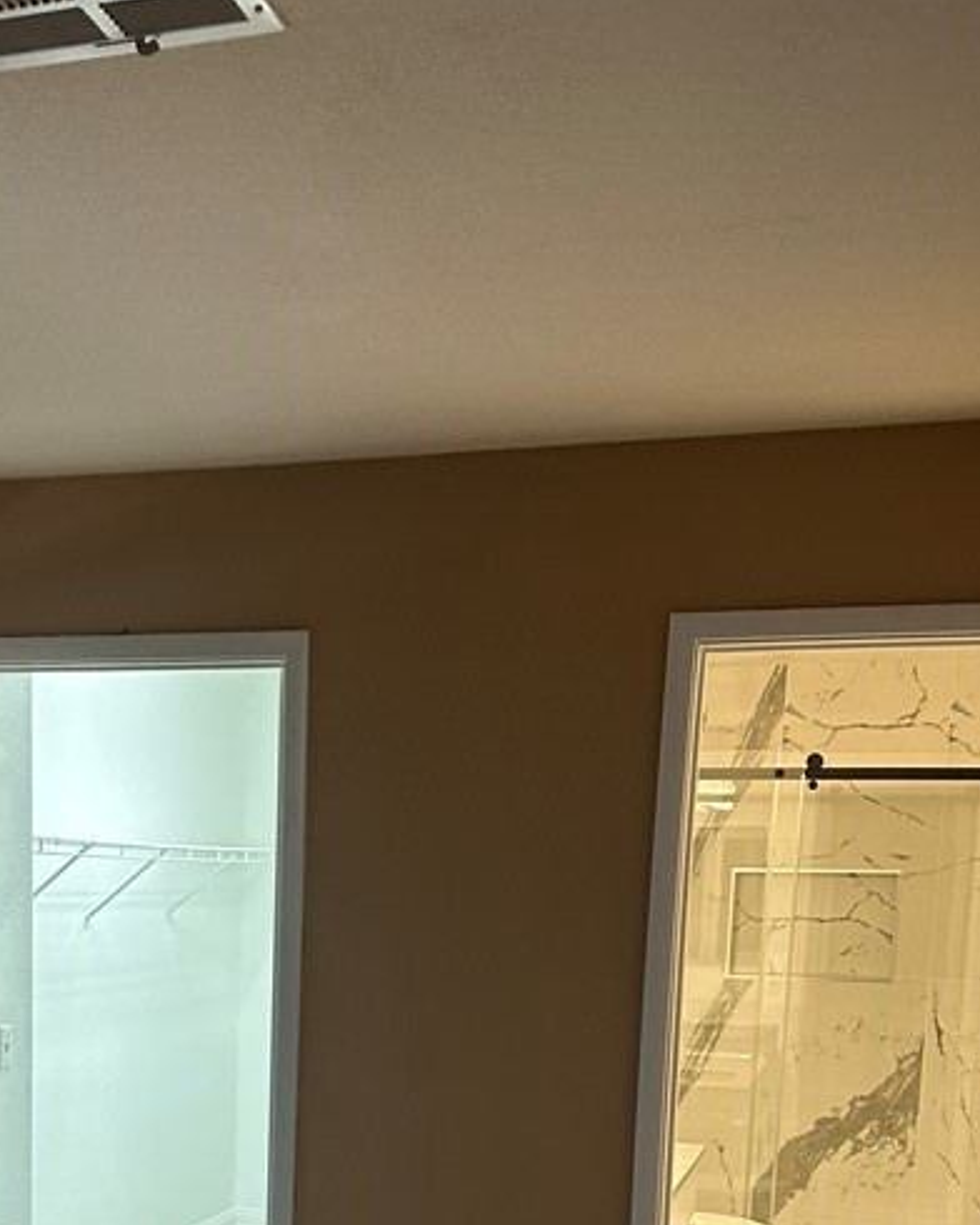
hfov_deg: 30.4
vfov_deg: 35.5
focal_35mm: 49
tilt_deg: -6.2
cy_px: 1132
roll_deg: -1.3
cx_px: 260
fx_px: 1777
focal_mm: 6.86
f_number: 1.78
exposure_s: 1/60
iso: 200
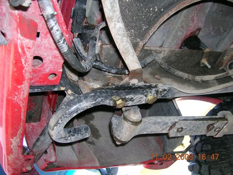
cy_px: 88
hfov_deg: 54.0
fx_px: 229
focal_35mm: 34
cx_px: 116
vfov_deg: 41.8
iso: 50
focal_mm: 5.7
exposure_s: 1/60.1
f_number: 2.9
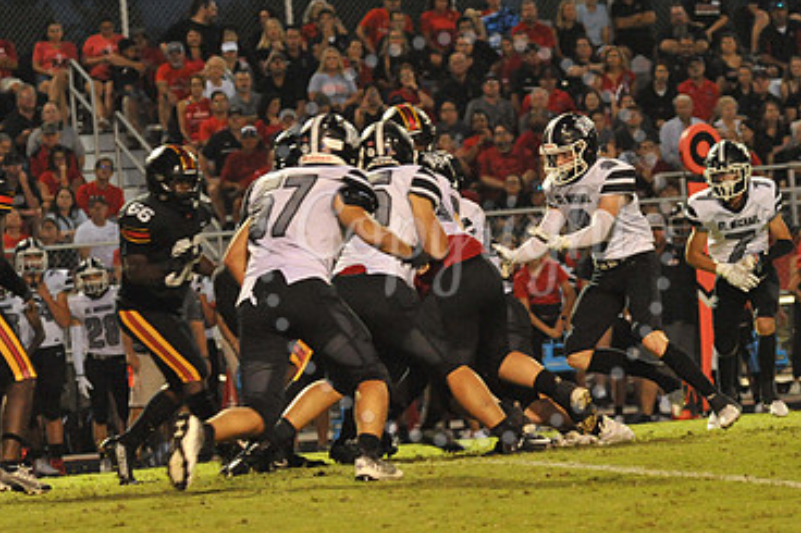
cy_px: 237
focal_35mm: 315
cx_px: 466
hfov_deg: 6.5
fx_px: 7005
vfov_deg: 4.4
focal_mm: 200
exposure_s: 1/200
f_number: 5.6
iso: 6400
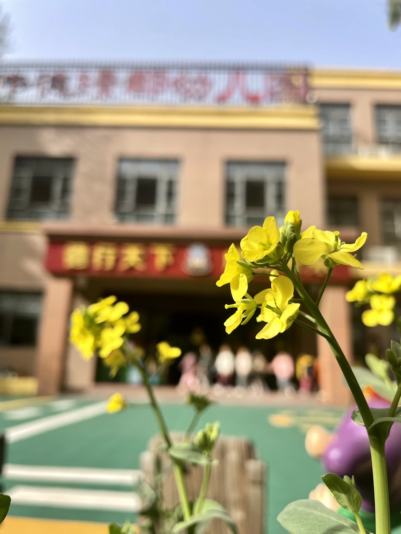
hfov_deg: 53.1
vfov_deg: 67.3
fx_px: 402
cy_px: 267
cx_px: 200
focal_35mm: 26
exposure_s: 1/1531
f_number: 1.6
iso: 32
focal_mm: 4.2
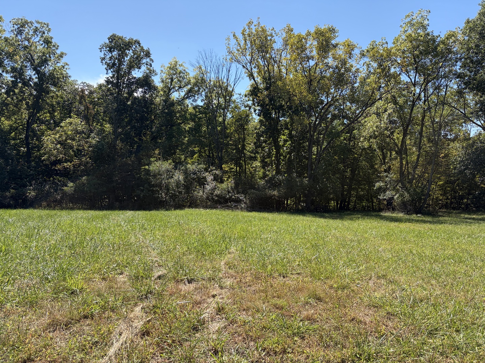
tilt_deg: -0.4
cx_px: 242
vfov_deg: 53.1
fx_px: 364
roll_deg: -0.2
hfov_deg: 67.3
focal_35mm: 26
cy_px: 182
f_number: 1.6
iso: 50
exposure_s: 1/1799
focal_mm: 5.96
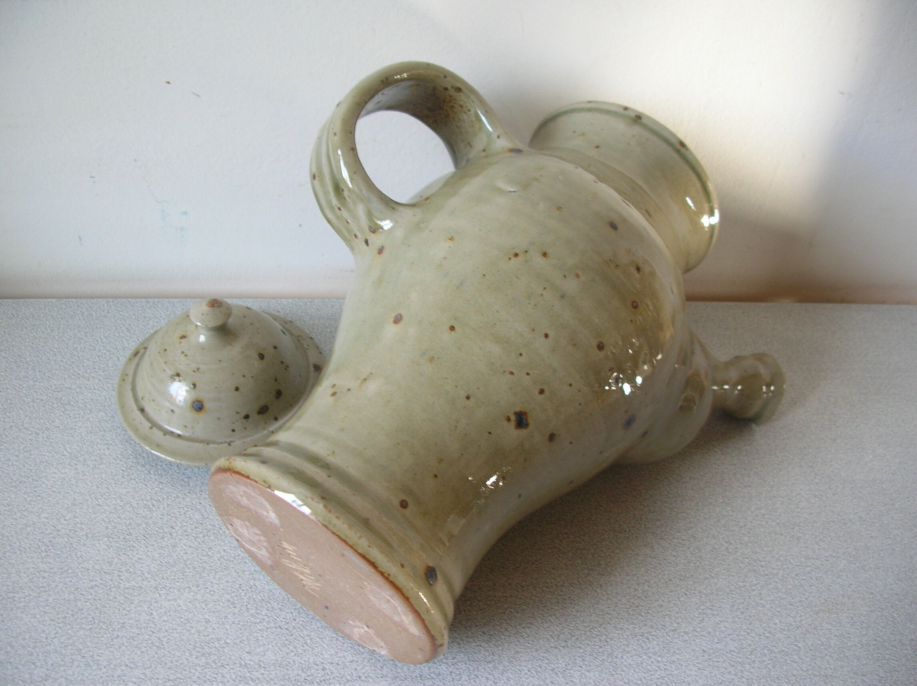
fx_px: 926
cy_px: 343
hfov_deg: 52.7
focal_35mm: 35
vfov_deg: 40.6
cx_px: 458
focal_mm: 5.8
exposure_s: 1/11.8
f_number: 2.8
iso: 50
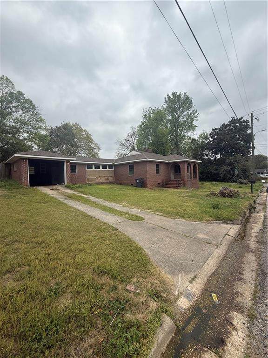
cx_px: 134
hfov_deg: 85.7
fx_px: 145
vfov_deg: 102.1
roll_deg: +2.3
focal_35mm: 14
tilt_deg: -1.0
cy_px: 179
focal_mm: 2.22
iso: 50
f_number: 2.2
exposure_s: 1/1399
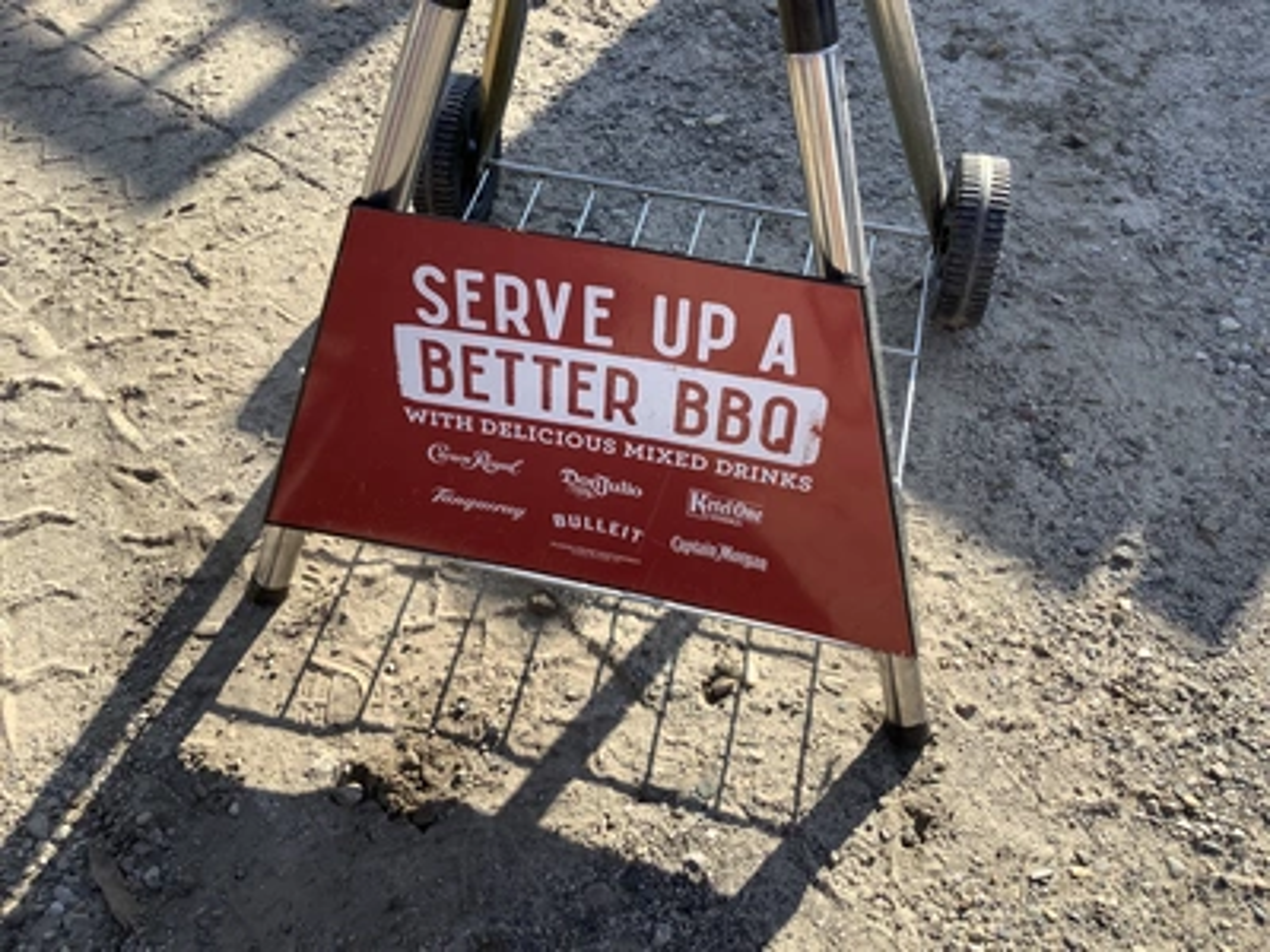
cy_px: 476
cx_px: 635
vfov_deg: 45.4
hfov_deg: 58.4
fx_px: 1137
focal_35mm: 31
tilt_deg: -53.0
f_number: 2.4
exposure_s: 1/532
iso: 25
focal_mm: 3.3
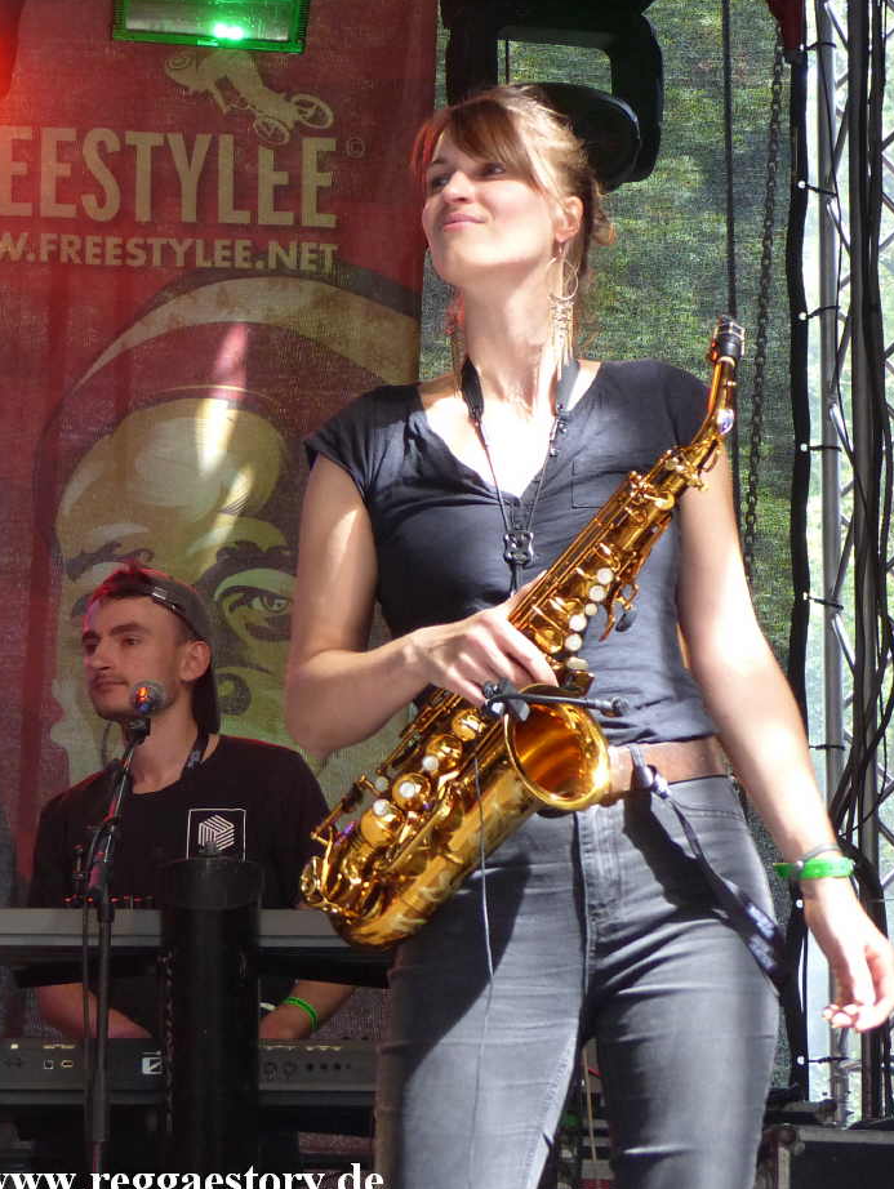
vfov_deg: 21.8
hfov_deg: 16.4
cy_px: 569
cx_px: 433
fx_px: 3095
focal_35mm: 90
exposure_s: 1/160
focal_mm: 15
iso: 320
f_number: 2.8
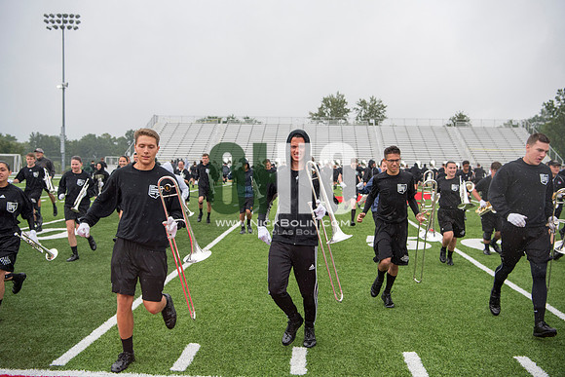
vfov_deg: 36.9
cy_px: 188
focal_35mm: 36
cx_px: 282
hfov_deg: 53.1
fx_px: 565
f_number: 4
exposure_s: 1/1250
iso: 400
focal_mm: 36
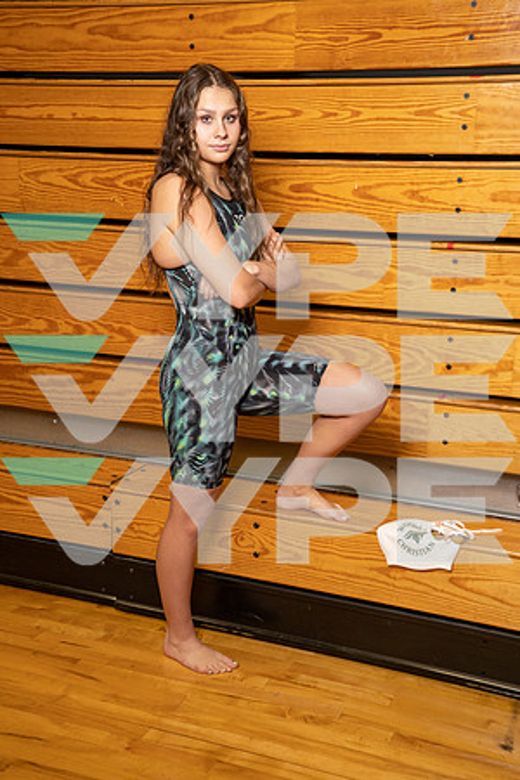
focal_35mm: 47
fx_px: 1018
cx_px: 260
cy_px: 390
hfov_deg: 28.6
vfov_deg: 41.9
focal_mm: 47
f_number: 5.6
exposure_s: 1/250
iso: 640
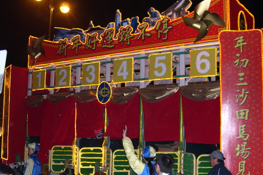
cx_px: 118
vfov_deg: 29.8
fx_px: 329
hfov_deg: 43.6
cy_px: 97
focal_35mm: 45
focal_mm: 8
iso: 400
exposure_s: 1/60
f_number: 2.8
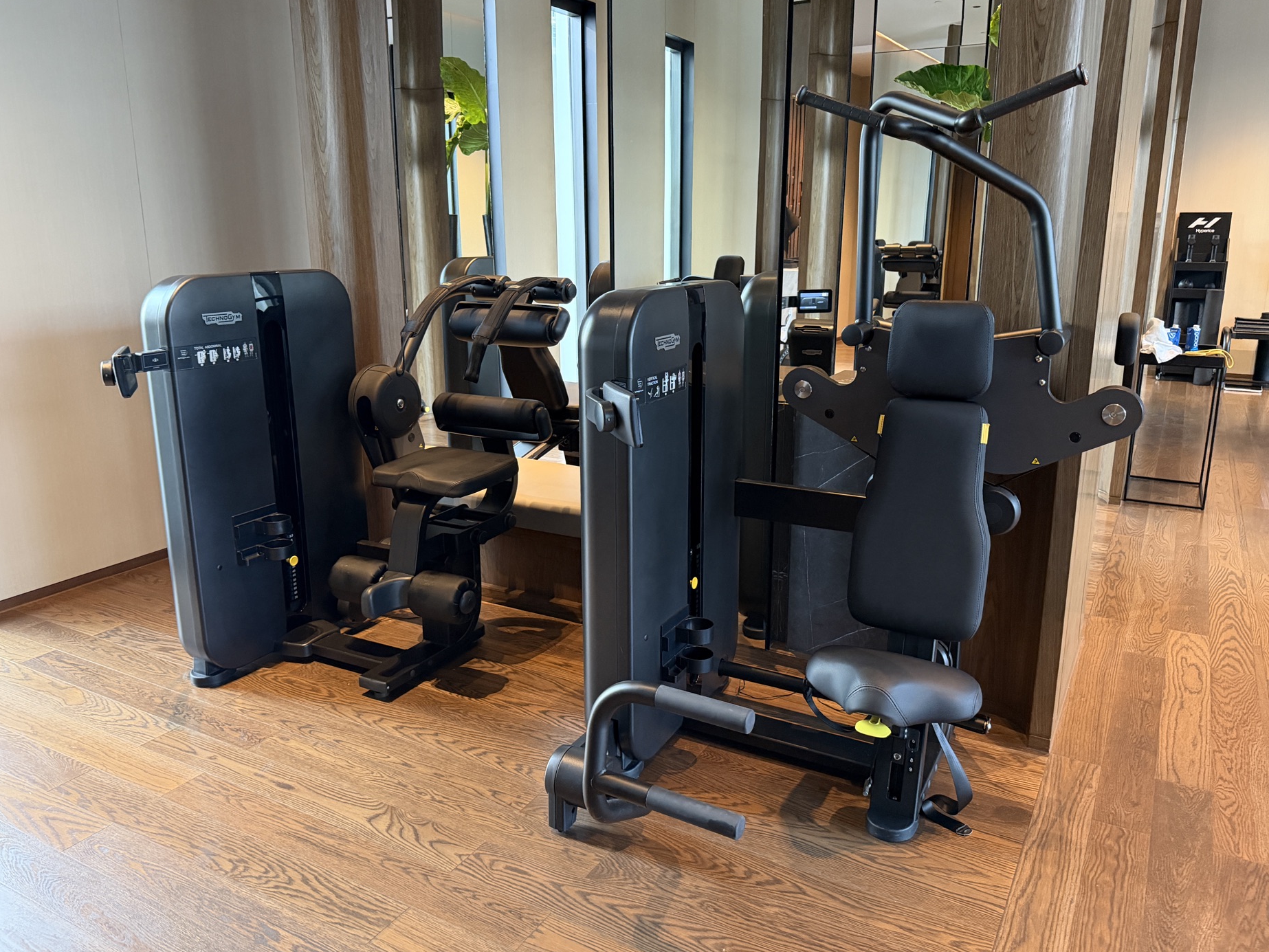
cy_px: 463
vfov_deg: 53.1
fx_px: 953
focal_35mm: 26
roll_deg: -0.6
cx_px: 637
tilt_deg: -13.2
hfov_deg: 67.3
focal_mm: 6.76
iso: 640
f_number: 1.78
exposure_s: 1/50
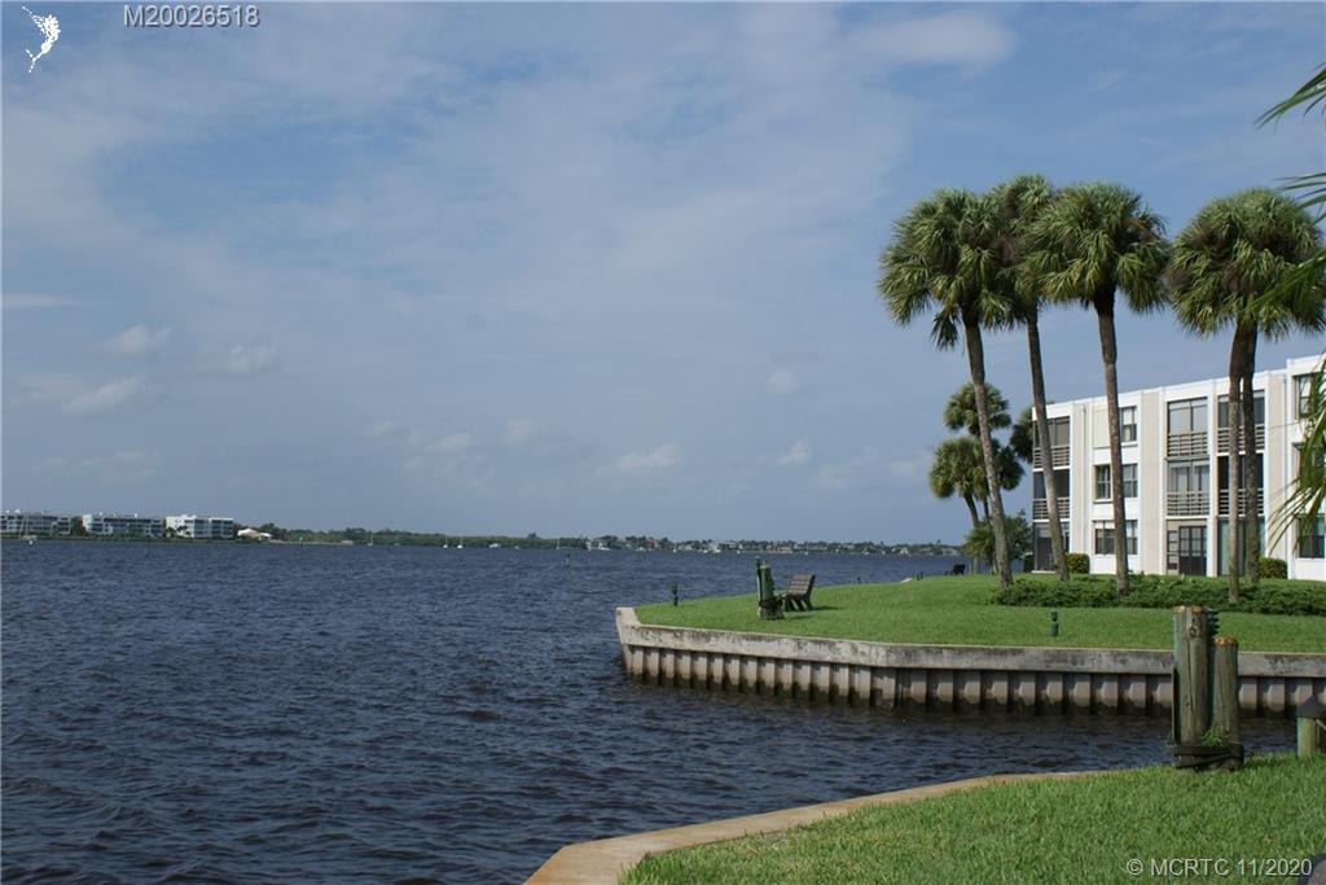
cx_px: 663
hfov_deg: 43.6
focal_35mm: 45
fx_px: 1658
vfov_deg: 29.9
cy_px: 442
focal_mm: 30
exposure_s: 1/250
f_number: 13
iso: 100
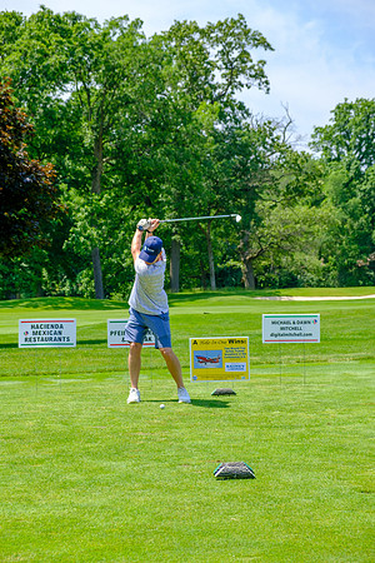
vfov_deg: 29.2
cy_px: 282
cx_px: 188
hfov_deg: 19.7
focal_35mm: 69
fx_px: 1078
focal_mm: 46.3
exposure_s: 1/500
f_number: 5
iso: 200
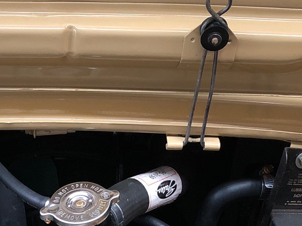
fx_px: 846
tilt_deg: -41.4
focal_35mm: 97
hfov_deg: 19.8
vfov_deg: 14.1
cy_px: 361
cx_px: 26
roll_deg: -0.8
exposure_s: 1/15
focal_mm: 3.99
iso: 64
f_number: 1.8
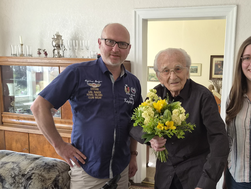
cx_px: 180
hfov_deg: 48.7
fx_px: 268
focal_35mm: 37
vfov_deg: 38.4
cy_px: 120
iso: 160
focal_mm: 5.4
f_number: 1.8
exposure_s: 1/180
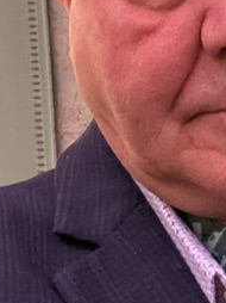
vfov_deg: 16.1
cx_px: 266
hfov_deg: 12.0
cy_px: 25
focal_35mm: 121
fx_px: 1055
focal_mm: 2.69
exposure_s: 1/30
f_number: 1.9
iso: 500
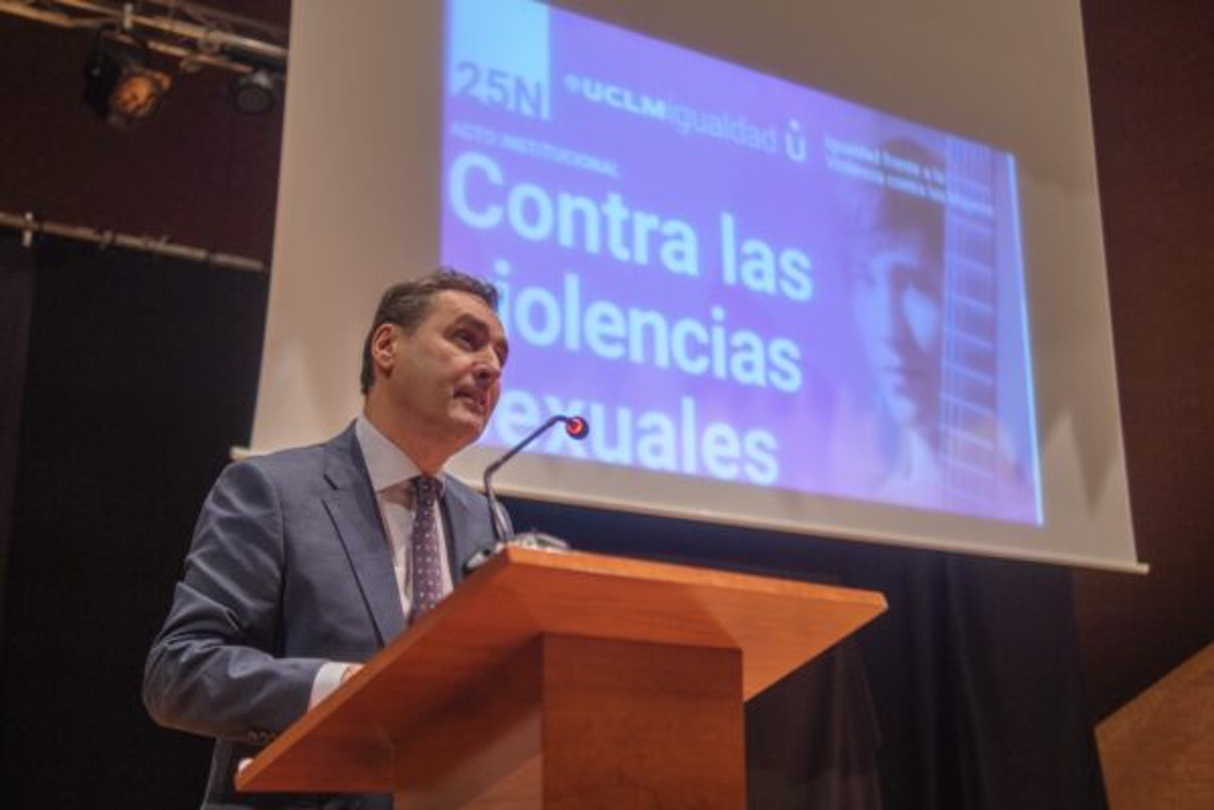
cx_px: 607
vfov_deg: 37.9
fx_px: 1180
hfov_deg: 54.4
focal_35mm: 35
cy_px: 405
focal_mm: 23
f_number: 1.4
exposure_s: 1/125
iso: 1000
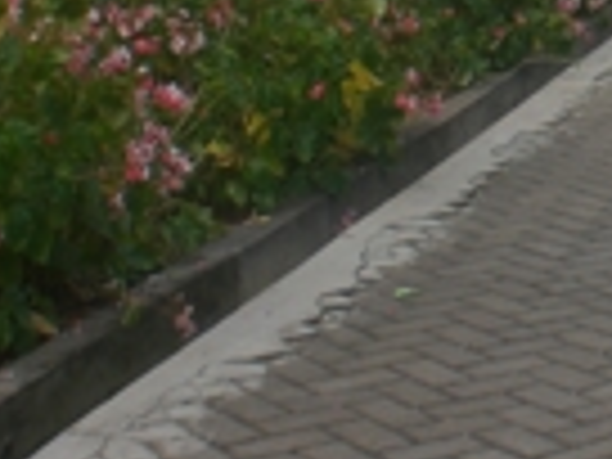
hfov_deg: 15.0
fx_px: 2210
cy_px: -144
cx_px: 801
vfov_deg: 11.5
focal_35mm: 125
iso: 50
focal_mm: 6.3
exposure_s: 1/320
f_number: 4.4
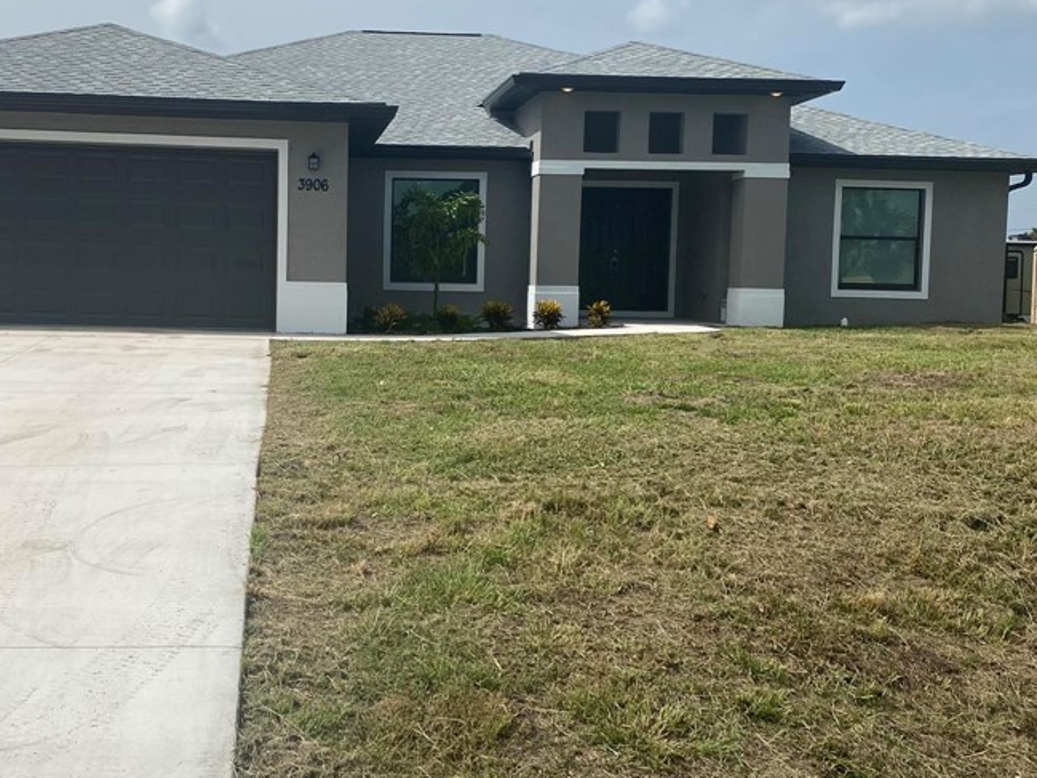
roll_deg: -1.7
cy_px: 367
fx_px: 1228
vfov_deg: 35.1
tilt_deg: -3.7
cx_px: 374
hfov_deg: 45.3
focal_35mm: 41
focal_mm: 4.25
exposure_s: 1/5747
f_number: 1.8
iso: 32
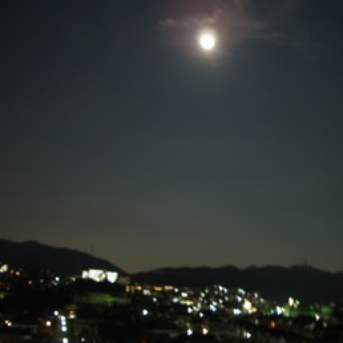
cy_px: 171
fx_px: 471
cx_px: 219
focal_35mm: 42
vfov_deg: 40.0
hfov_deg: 39.7
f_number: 2.6
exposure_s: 4
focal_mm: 5.8
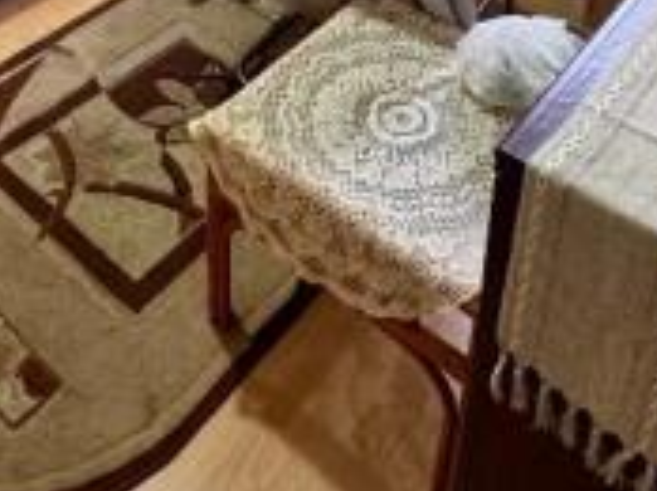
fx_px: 891
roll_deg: +1.1
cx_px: 183
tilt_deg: -22.0
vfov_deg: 24.7
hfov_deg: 39.6
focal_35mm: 47
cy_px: -221
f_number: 2.2
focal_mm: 2.22
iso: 320
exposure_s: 1/100
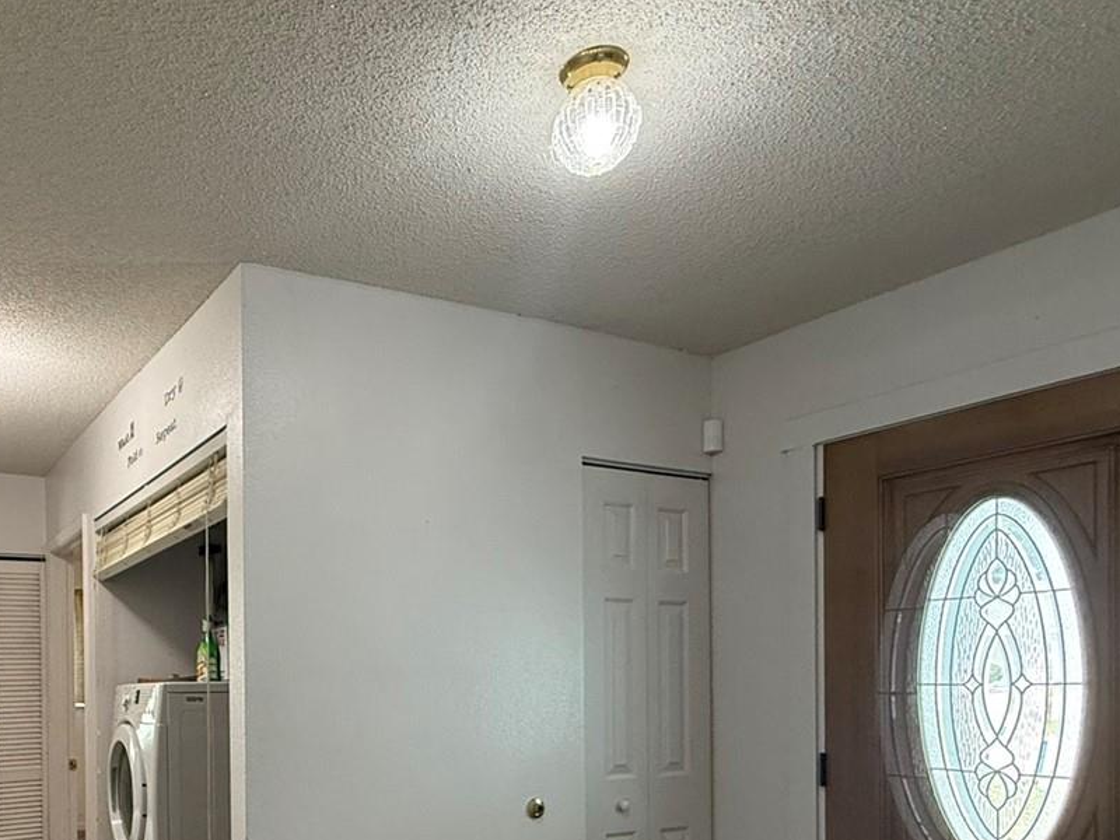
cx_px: 297
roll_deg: +0.4
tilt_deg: +0.7
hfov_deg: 60.4
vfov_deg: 46.6
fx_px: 906
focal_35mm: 28
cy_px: 693
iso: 320
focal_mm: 2.22
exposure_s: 1/120
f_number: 2.2
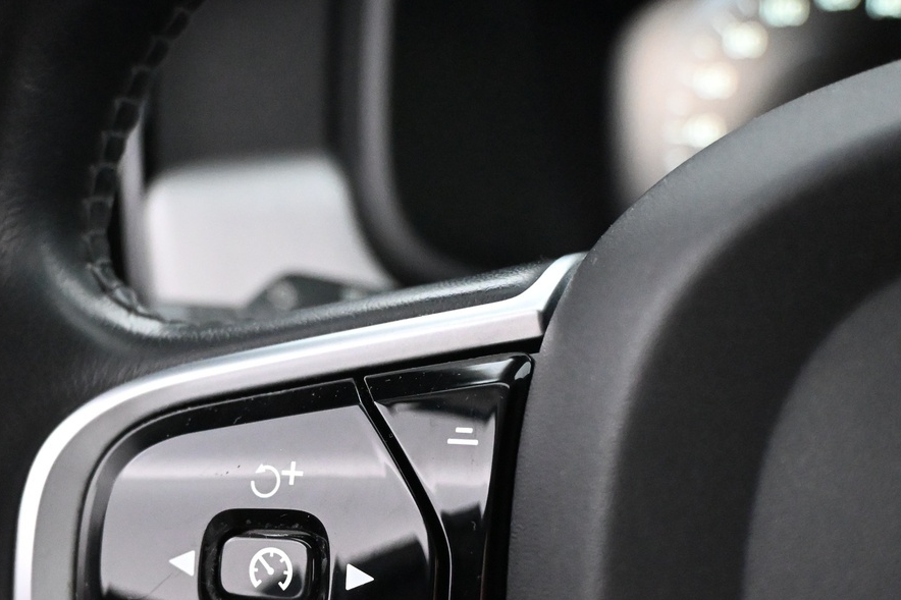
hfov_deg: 35.1
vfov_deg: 23.5
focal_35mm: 56
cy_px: 509
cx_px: 306
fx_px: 1411
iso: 5600
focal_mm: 20.5
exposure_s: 1/60
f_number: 3.8
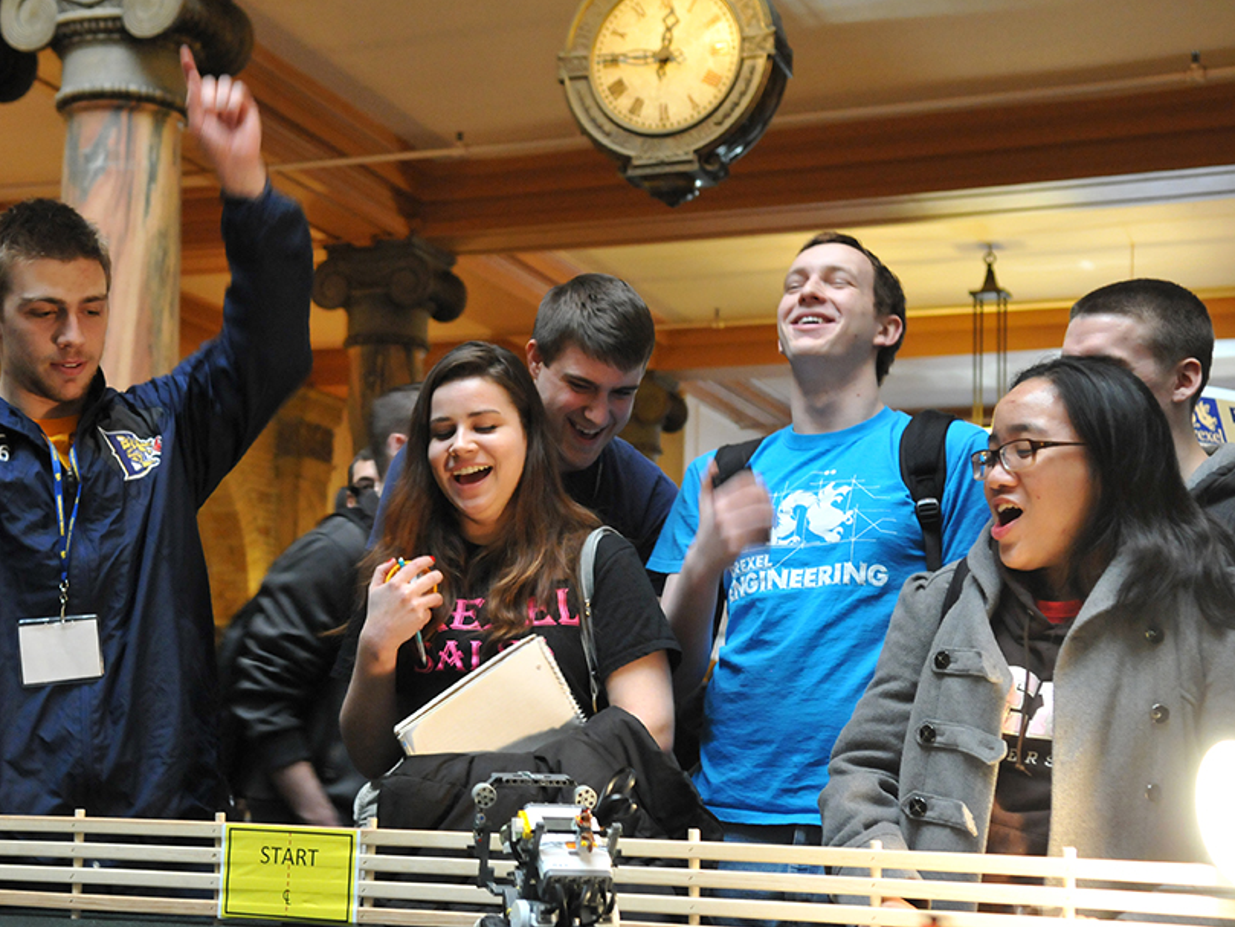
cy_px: 498
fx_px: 2034
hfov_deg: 33.7
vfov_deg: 25.7
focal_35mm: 57
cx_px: 507
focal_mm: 32
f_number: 3.5
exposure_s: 1/60
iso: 1600
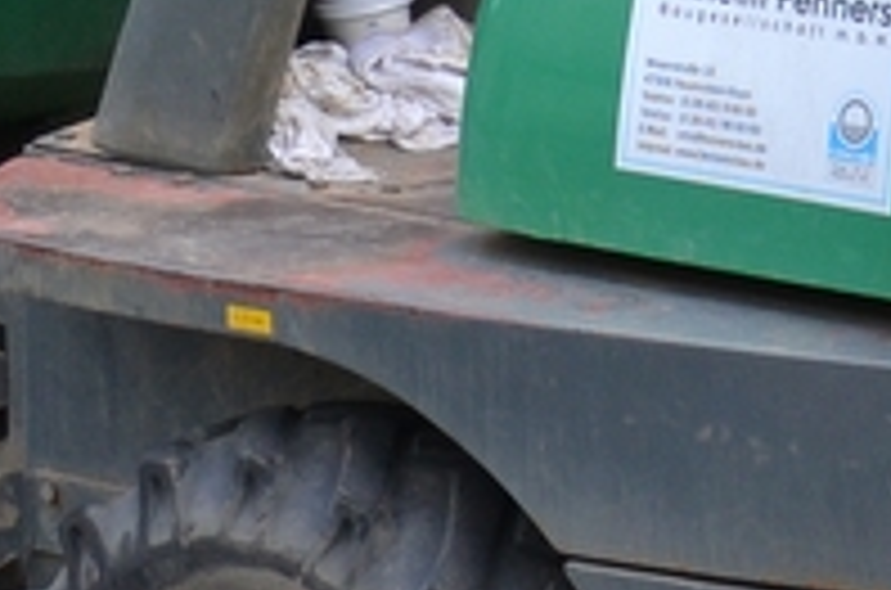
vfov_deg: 5.3
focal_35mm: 255
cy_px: -333
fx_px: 6296
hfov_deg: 8.1
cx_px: 351
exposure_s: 1/640
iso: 400
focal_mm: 28
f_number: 4
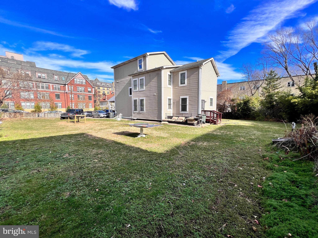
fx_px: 119
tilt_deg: -5.2
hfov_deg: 106.2
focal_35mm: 13
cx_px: 159
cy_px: 119
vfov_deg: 89.9
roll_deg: +0.4
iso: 32
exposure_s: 1/1064
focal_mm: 1.57
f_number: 1.8
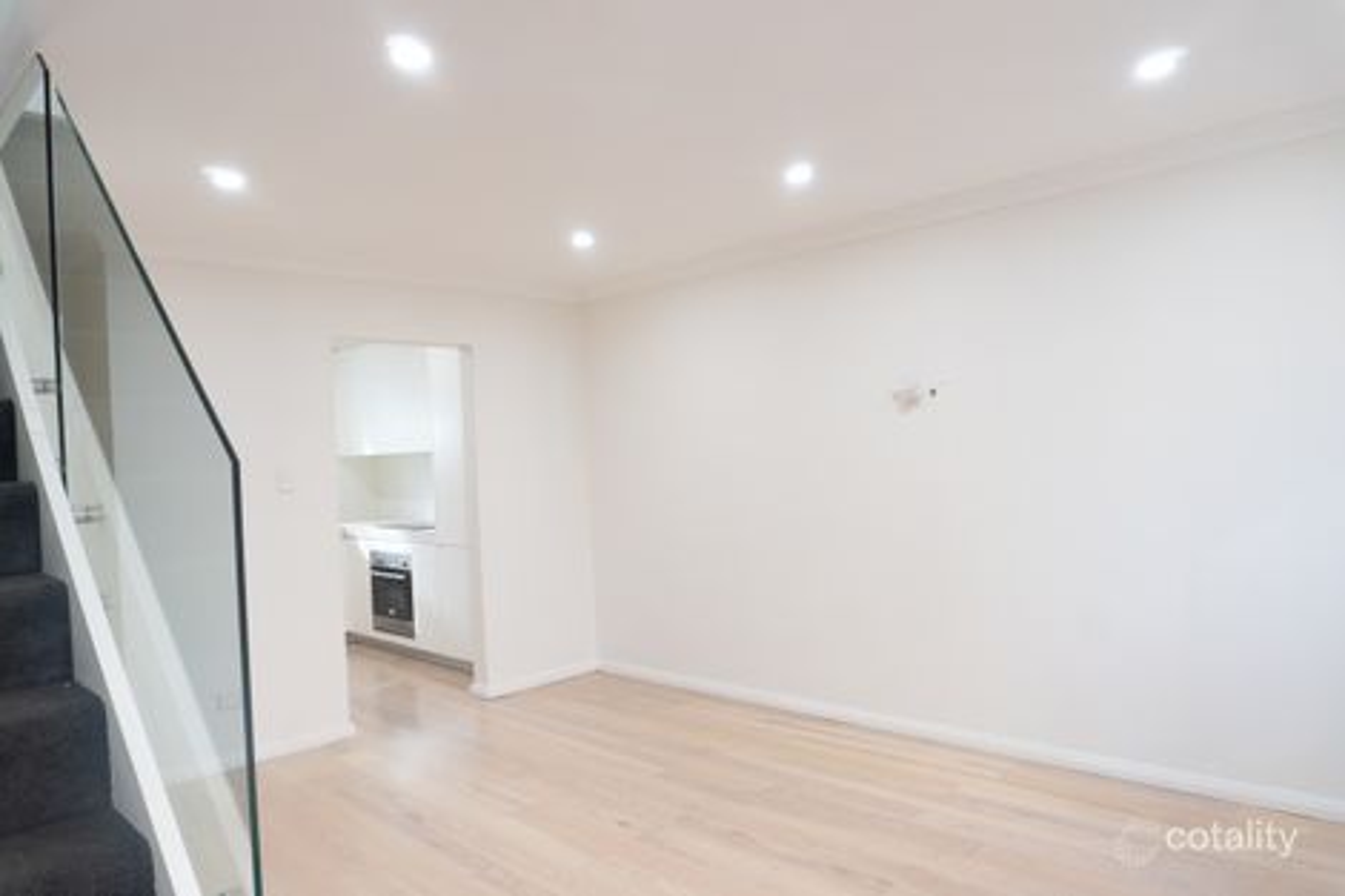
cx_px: 672
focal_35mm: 24
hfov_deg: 73.8
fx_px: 896
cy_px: 448
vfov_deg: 53.1
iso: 200
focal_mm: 16
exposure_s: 1/5
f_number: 8
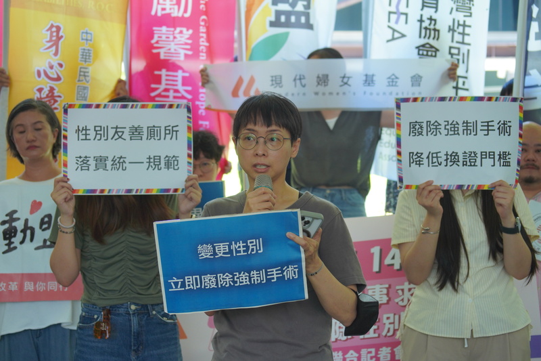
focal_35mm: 90
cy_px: 180
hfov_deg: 22.6
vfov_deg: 15.2
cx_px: 270
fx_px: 1352
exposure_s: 1/100
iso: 1250
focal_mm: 90
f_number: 5.6
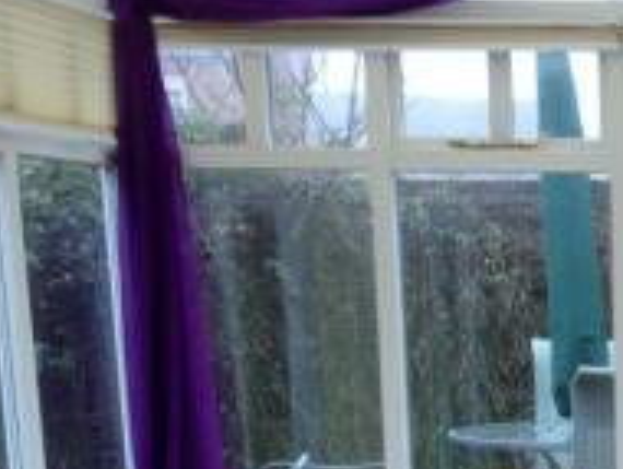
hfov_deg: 18.1
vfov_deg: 14.0
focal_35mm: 101
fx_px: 1820
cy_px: 631
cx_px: 812
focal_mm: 4.13
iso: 50
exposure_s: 1/30
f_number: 2.4
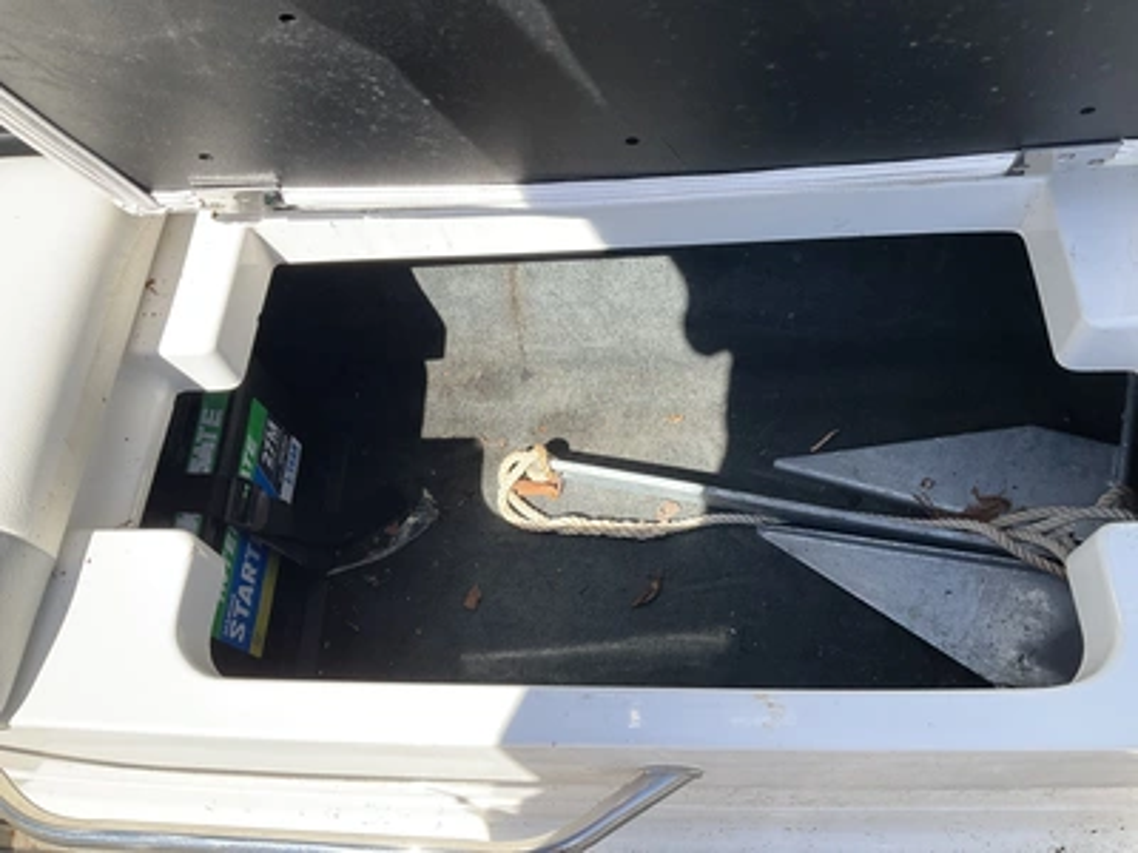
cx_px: 569
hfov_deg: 61.7
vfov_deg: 48.2
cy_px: 426
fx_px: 953
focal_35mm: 29
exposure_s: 1/869
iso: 25
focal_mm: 3
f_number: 1.8
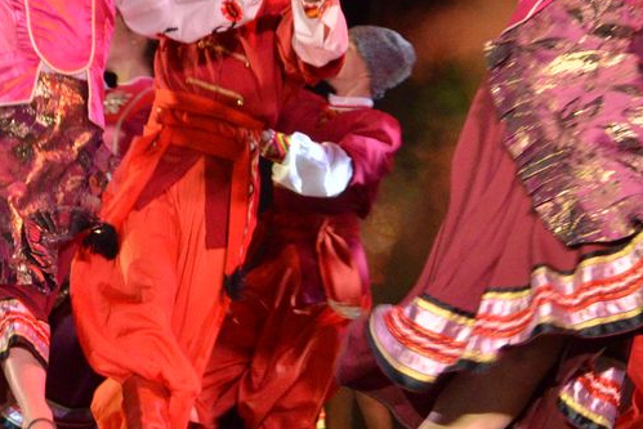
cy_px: 68
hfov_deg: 12.2
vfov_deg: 8.2
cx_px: 455
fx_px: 3001
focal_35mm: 168
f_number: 4.5
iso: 2000
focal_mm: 40
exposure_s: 1/200
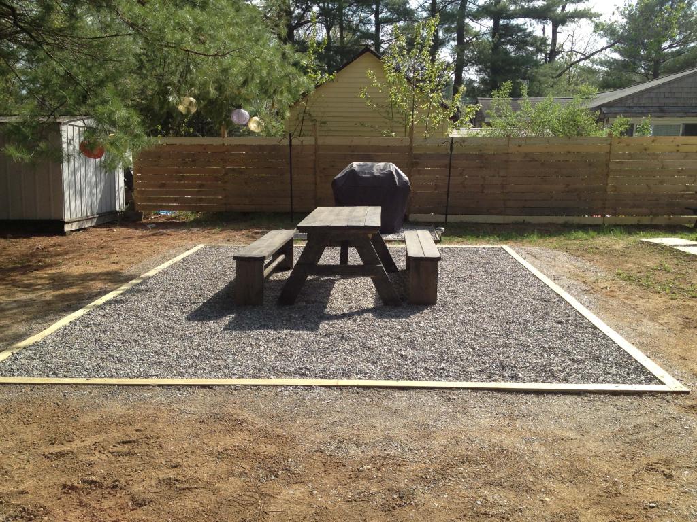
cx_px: 348
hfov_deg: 52.6
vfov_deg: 40.7
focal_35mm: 35
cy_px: 261
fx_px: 705
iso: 50
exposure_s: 1/1082
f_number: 2.4
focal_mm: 4.28
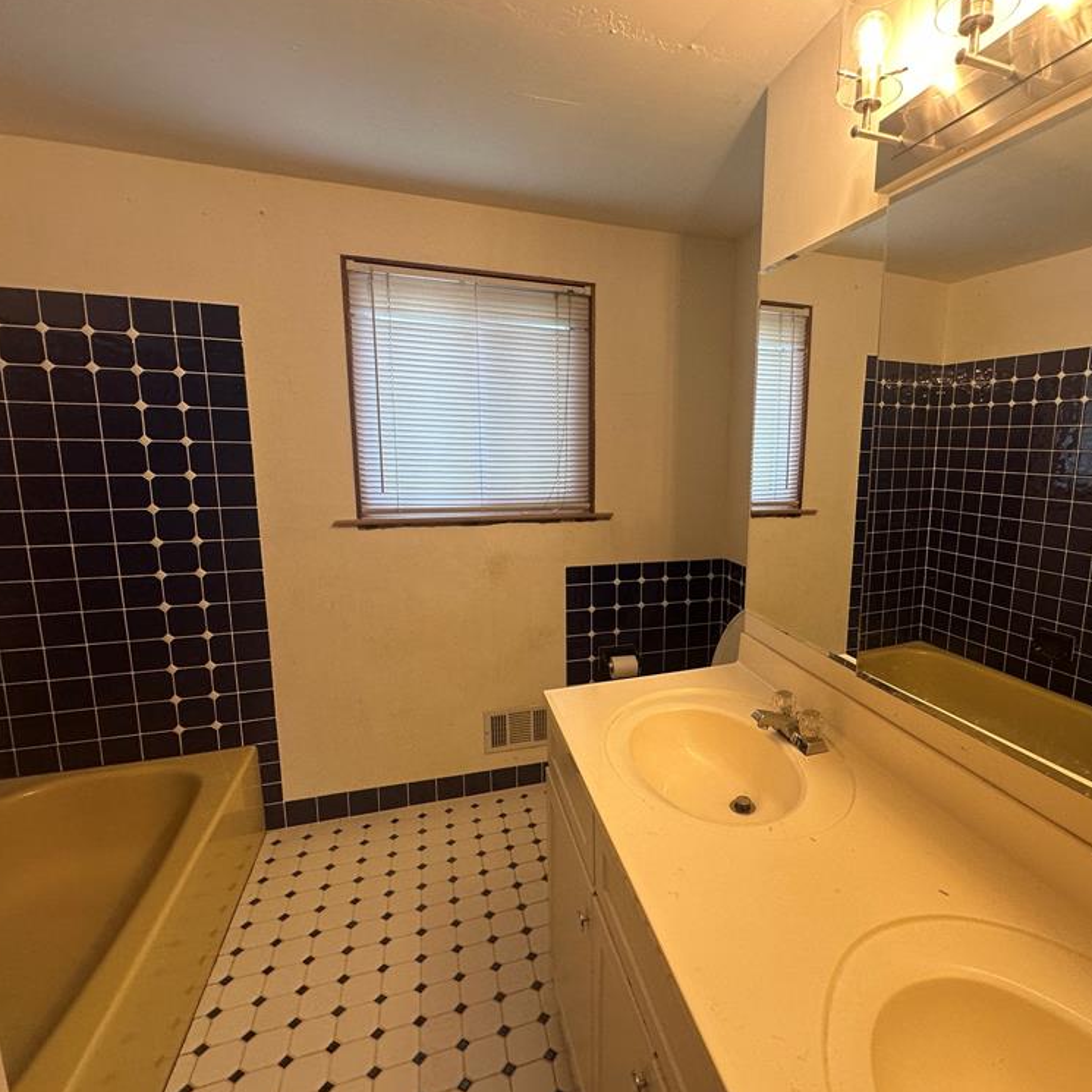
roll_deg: -1.2
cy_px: 542
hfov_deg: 82.9
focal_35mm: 17
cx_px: 657
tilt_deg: -7.7
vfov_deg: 84.0
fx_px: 607
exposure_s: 1/120
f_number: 2.2
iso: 160
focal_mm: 2.22
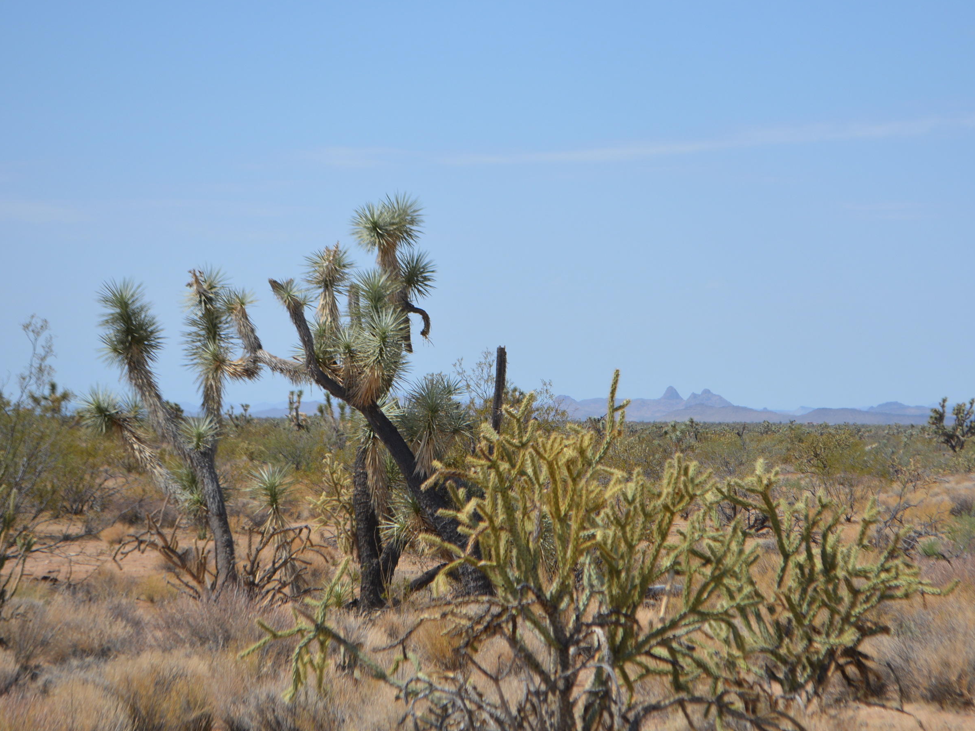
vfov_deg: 14.9
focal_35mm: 100
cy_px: 381
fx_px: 2806
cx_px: 584
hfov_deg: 19.7
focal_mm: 55
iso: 400
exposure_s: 1/1600
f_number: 7.1
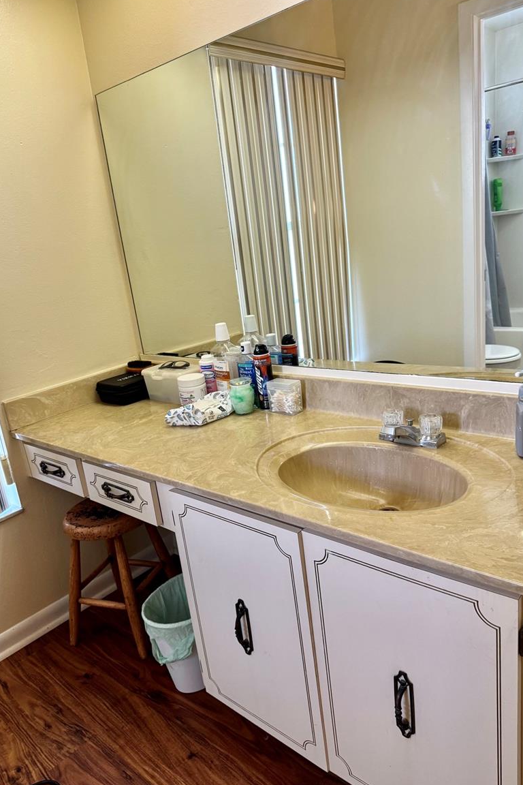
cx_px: 262
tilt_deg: -16.9
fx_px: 567
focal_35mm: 26
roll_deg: +7.1
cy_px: 399
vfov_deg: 69.4
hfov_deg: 49.6
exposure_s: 1/120
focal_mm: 6.76
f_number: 1.78
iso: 200
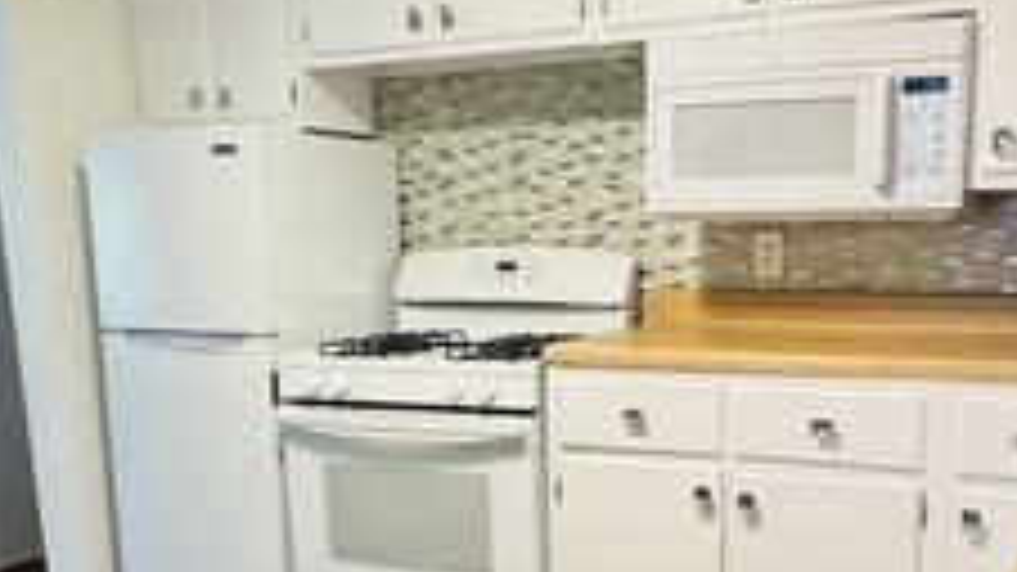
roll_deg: +0.8
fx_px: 1213
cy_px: 518
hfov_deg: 45.3
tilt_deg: -16.1
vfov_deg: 25.6
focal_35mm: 45
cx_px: 592
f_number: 2.2
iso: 320
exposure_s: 1/60
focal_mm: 2.22
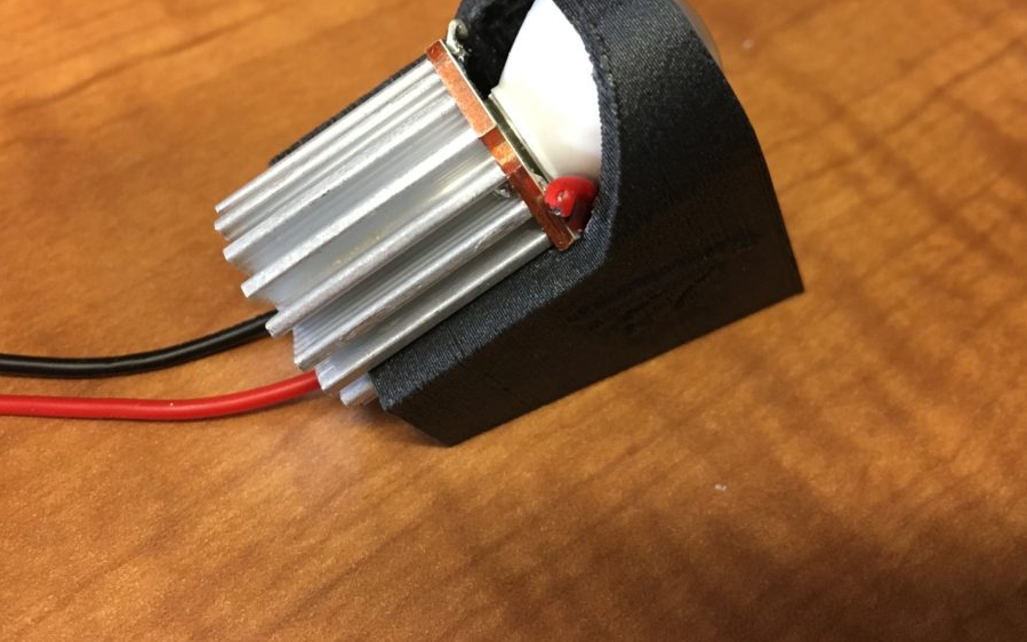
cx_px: 513
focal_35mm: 35
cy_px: 216
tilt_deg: -51.4
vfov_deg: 35.9
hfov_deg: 55.3
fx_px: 980
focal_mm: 4.15
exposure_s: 1/24
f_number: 2.2
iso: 200
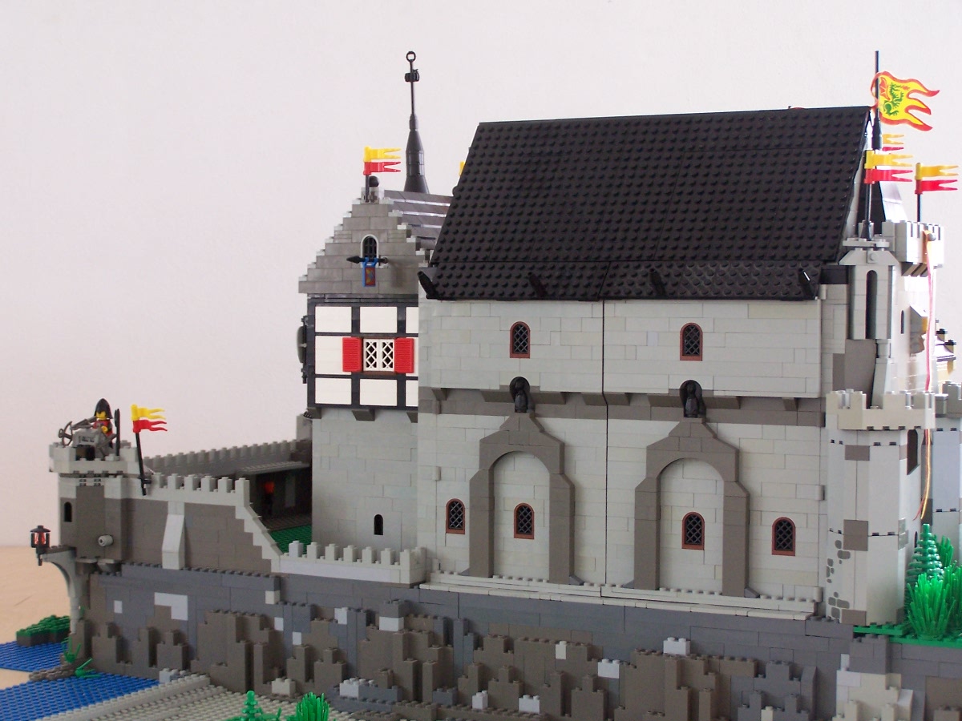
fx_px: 1918
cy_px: 360
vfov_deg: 21.3
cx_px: 481
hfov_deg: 28.2
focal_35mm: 69
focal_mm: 11.5
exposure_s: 1/8
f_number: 3.2
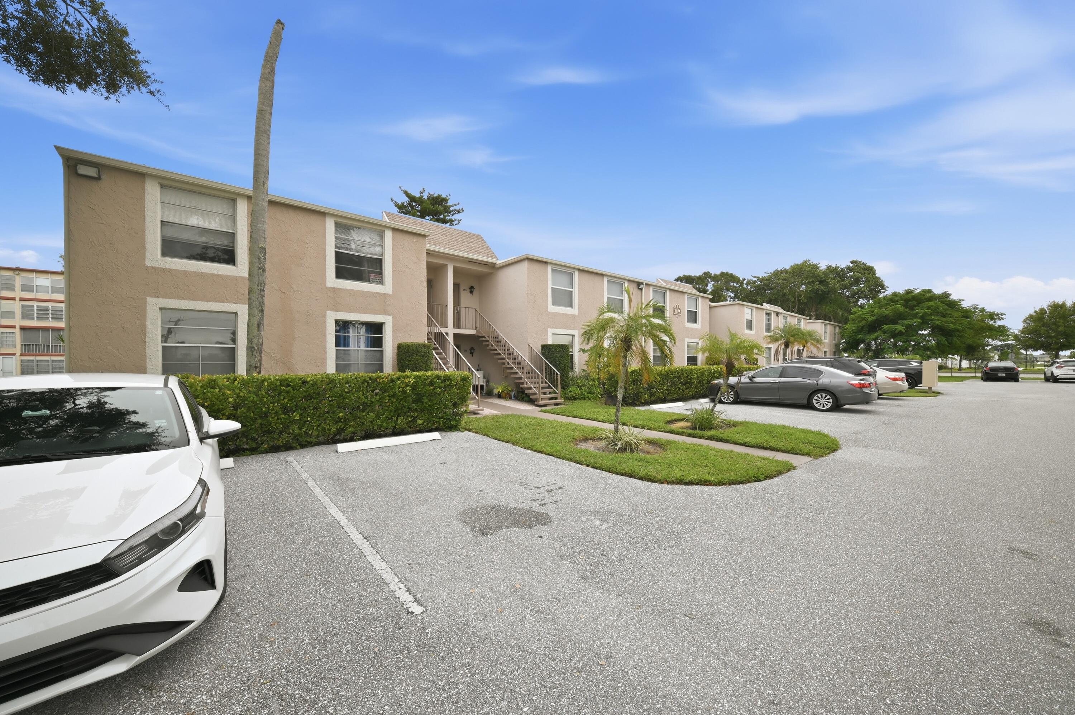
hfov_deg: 112.7
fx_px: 358
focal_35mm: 12
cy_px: 358
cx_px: 538
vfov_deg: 89.9
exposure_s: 1/100
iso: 100
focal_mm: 12
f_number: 8
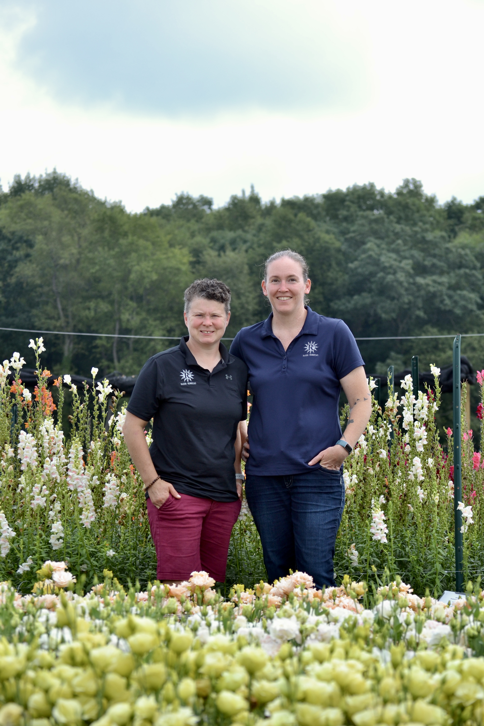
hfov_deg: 12.7
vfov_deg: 18.9
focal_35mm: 108
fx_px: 2178
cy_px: 363
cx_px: 242
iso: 220
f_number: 5.6
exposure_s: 1/500
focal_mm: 72
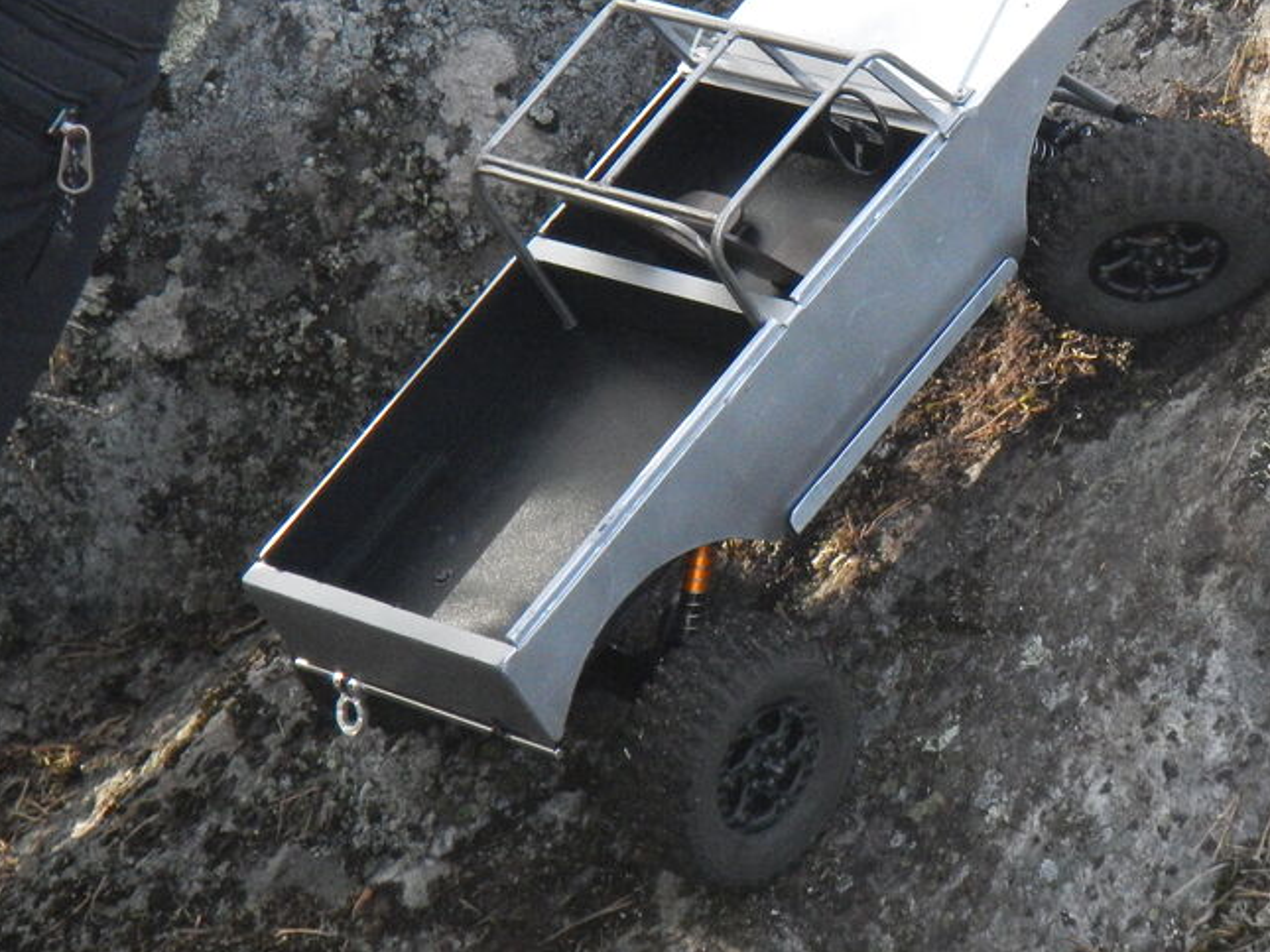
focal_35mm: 217
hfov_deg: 9.1
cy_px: 325
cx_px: 971
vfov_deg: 6.8
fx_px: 7963
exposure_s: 1/400
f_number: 4.8
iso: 800
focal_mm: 25
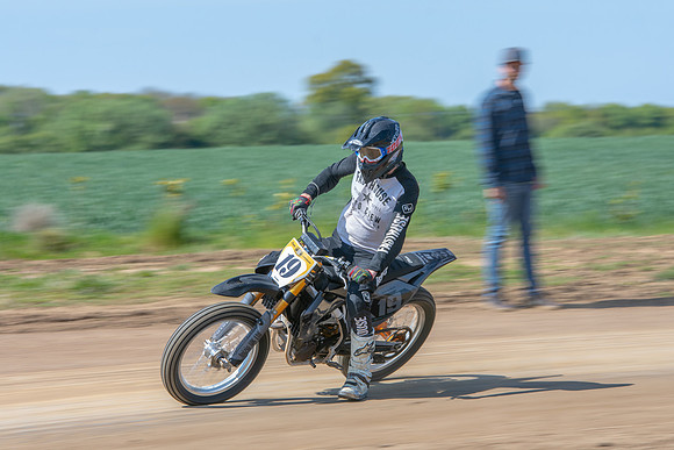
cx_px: 337
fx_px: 4494
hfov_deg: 8.6
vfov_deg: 5.7
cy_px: 225
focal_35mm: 240
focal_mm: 160
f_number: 8
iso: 200
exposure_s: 1/160
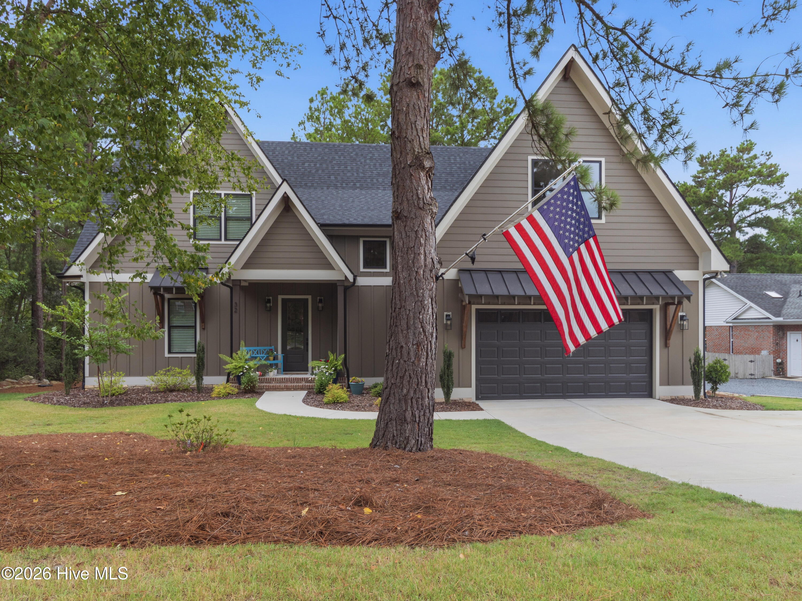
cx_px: 401
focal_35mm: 24
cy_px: 300
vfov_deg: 56.8
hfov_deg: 71.6
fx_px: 556
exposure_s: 1/500
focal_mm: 12
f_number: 5
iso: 200
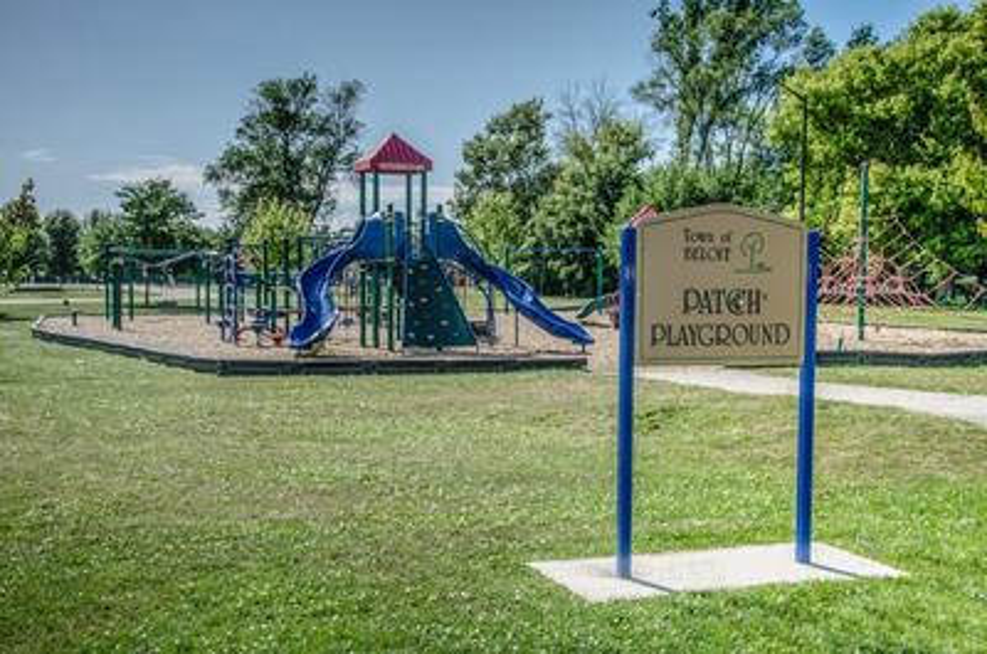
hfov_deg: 45.0
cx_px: 494
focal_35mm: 44
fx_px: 1190
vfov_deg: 30.7
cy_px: 327
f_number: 8
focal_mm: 29
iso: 100
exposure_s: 1/250
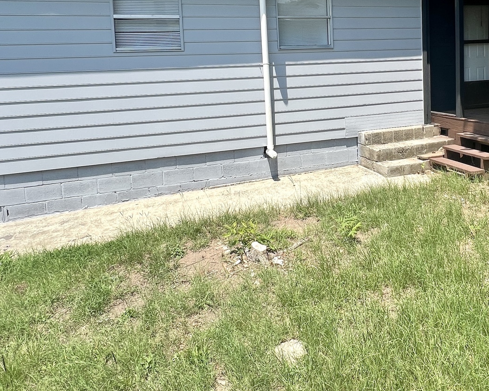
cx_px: 310
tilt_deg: -5.3
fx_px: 405
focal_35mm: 28
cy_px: 103
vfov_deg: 49.7
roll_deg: +2.5
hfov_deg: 61.3
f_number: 1.8
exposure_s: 1/1193
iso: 32
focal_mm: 1.57
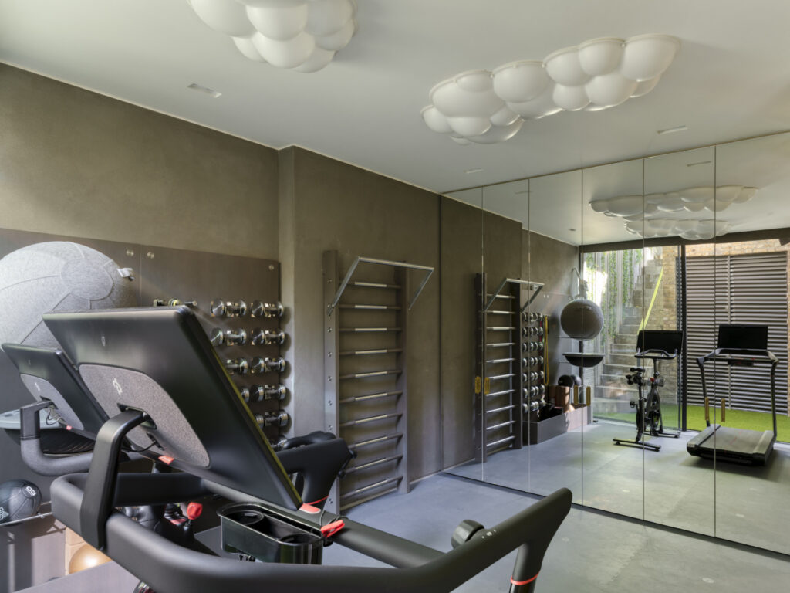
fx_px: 502
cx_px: 395
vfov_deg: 61.1
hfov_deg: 76.4
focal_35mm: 22
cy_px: 296
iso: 200
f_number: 16
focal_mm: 28
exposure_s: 4
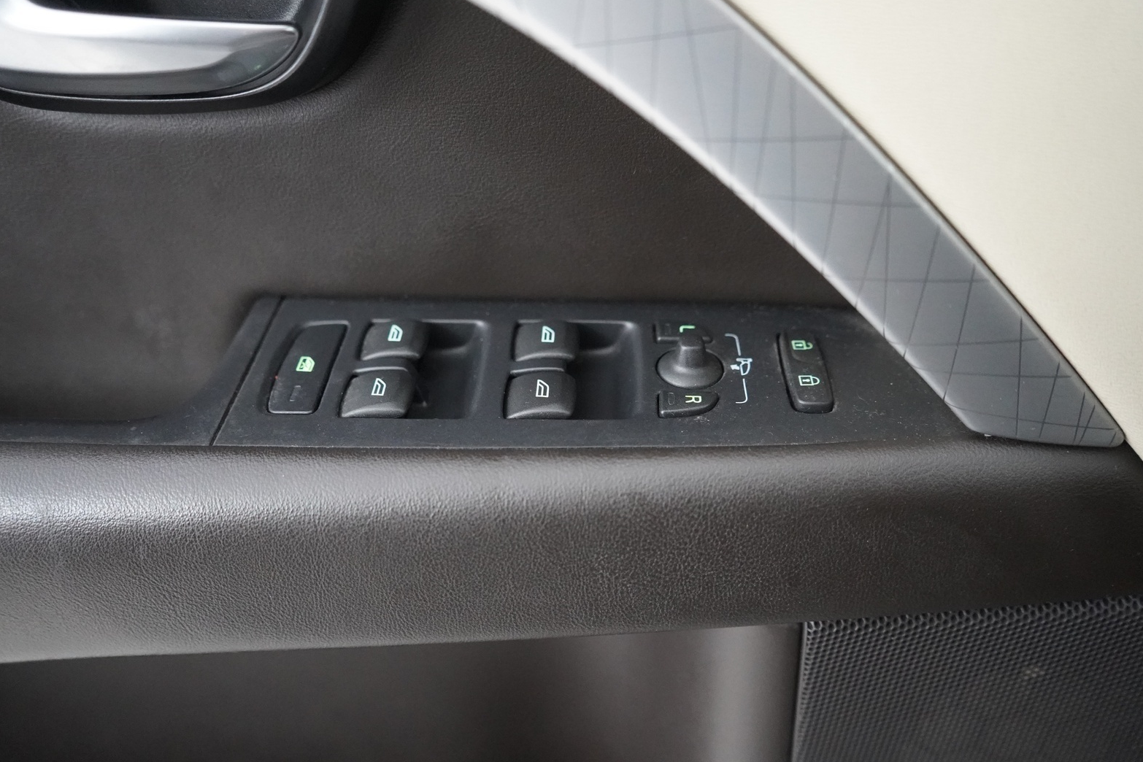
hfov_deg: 61.9
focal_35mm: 30
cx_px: 567
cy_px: 374
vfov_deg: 43.6
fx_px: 952
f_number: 3.5
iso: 12800
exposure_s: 1/60
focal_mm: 29
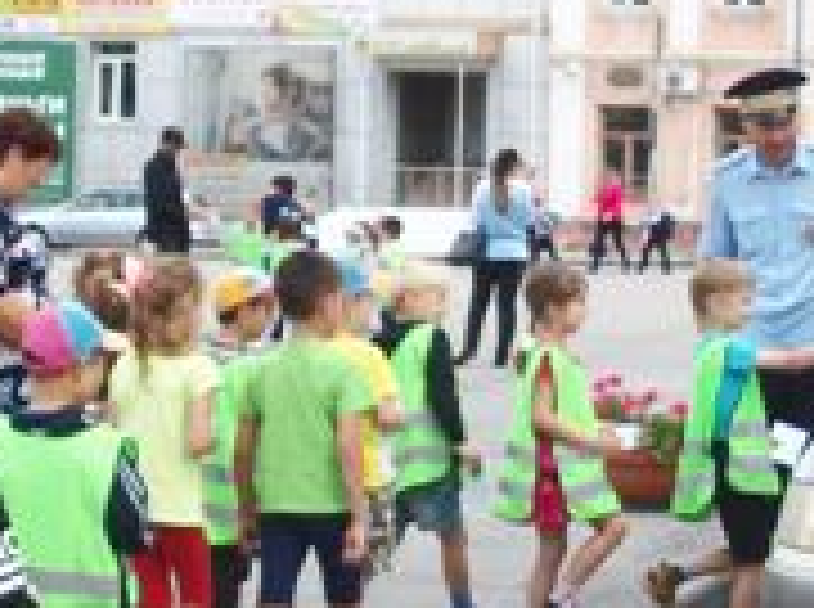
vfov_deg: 11.9
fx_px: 2910
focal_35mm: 124
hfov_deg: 15.9
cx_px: 333
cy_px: 329
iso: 80
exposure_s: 1/320
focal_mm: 6.3
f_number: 3.1
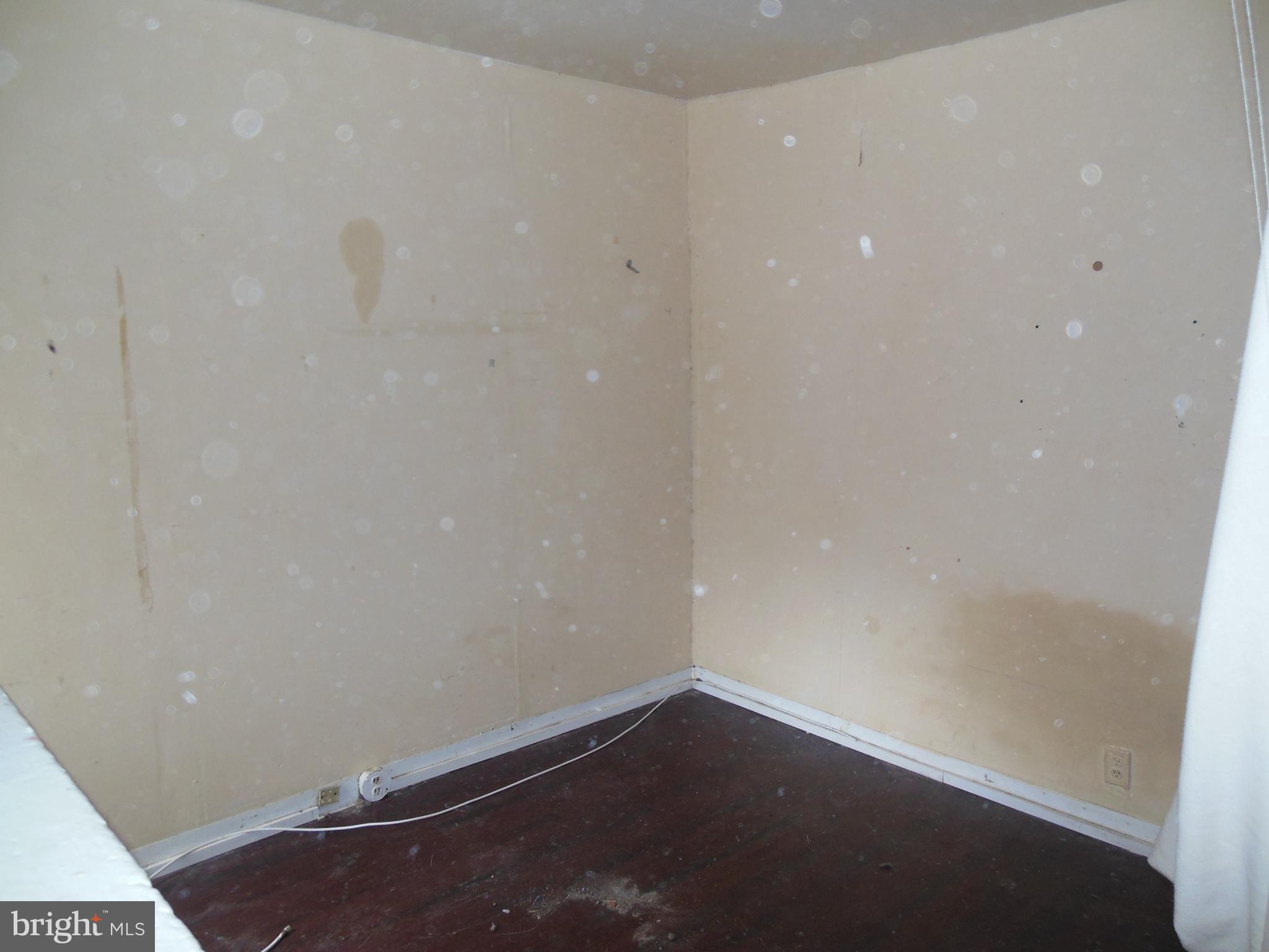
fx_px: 916
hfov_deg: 69.4
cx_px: 634
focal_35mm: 25
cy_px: 476
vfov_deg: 54.9
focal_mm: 4.5
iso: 200
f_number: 3.2
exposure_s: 1/25
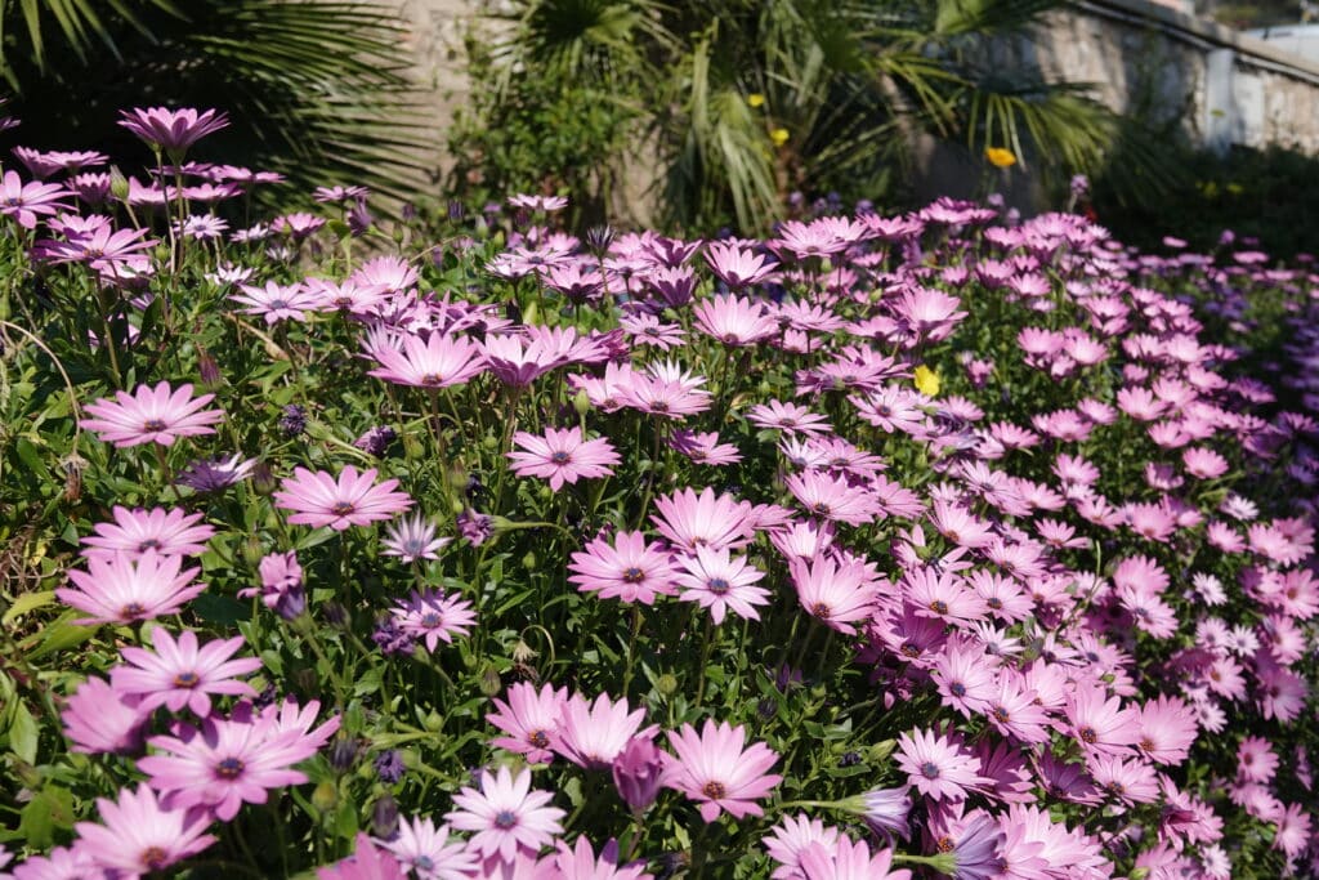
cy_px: 440
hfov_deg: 51.9
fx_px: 1356
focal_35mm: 37
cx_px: 660
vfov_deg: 36.0
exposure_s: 1/2000
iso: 100
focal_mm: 13.7
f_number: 3.2
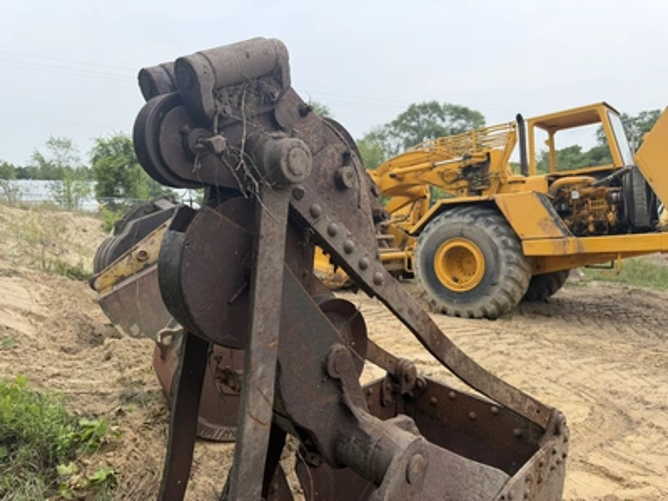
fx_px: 463
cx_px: 334
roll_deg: +1.5
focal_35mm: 24
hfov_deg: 71.6
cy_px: 250
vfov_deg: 56.8
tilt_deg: -3.1
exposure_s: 1/1192
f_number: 1.78
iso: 80
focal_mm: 6.76
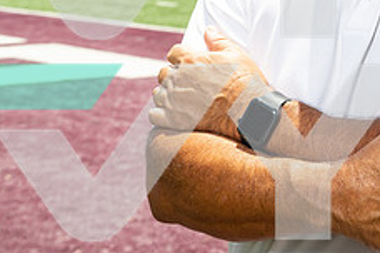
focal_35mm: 122
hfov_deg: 16.4
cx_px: 378
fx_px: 1288
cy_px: -49
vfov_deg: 11.0
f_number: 8
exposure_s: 1/125
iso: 100
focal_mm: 48
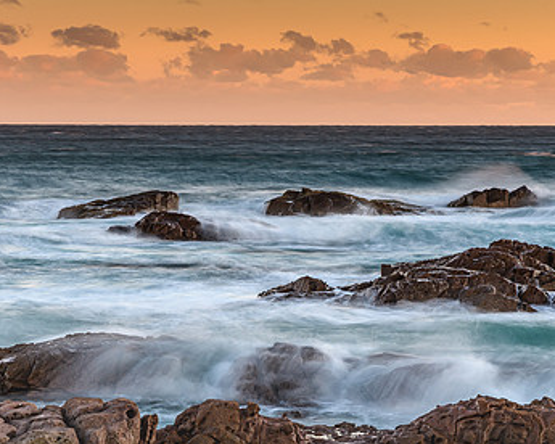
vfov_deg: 10.0
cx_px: 309
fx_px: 2530
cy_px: 234
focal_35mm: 154
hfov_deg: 12.5
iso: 50
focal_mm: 65
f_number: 8
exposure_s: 1.3
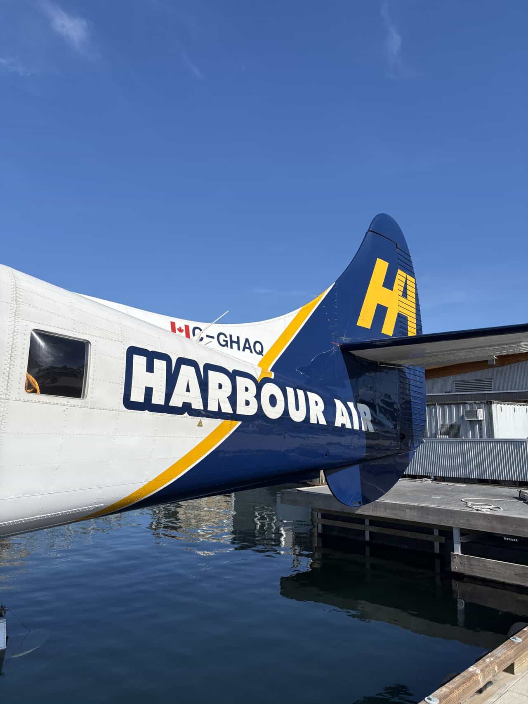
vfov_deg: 67.3
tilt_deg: +10.2
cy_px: 352
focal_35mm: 26
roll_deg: +1.0
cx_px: 264
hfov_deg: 53.1
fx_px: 529
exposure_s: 1/5814
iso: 50
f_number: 1.6
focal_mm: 5.96
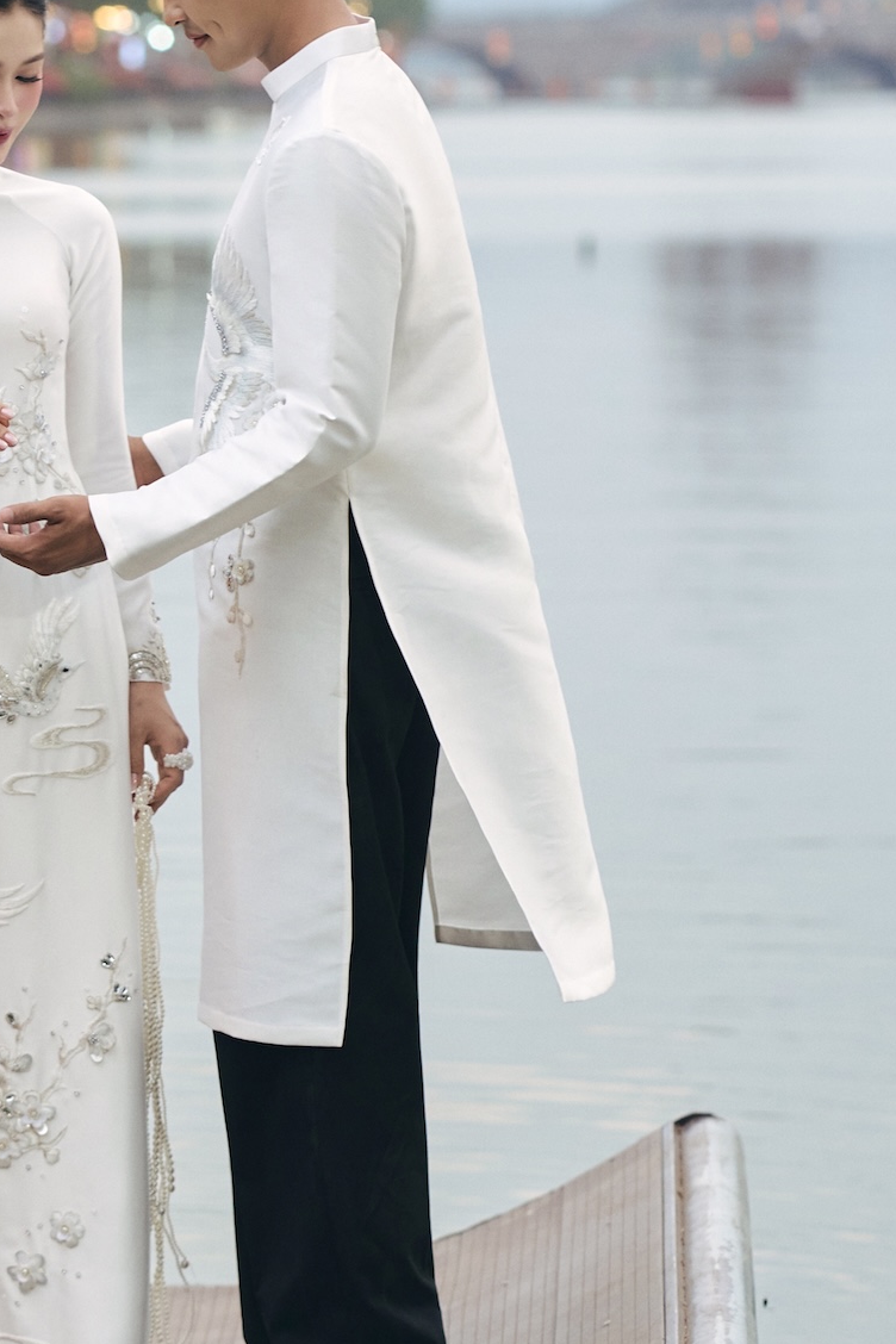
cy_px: 673
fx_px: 7615
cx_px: 363
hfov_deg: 6.7
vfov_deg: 10.1
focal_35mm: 204
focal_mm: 85
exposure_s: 1/200
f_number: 2.8
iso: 500
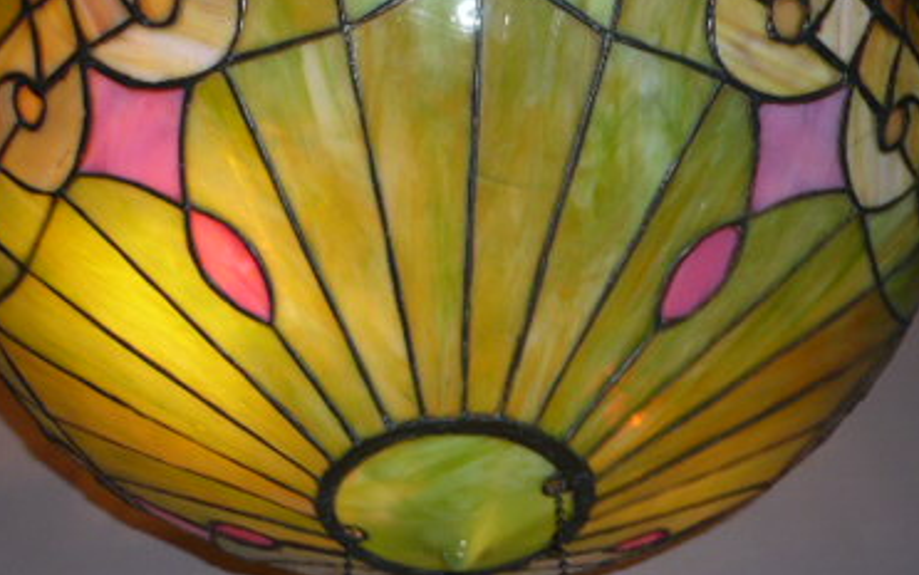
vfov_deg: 20.3
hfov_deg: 32.0
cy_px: 203
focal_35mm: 64
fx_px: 1603
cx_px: 443
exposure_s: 1/30
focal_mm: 5.8
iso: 100
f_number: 2.8
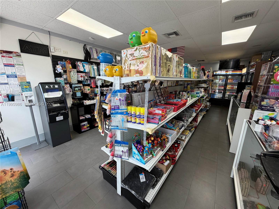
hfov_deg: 102.1
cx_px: 140
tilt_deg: -13.3
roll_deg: +0.1
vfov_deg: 85.7
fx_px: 113
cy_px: 104
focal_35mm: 14
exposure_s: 1/120
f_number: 2.2
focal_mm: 2.22
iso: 100
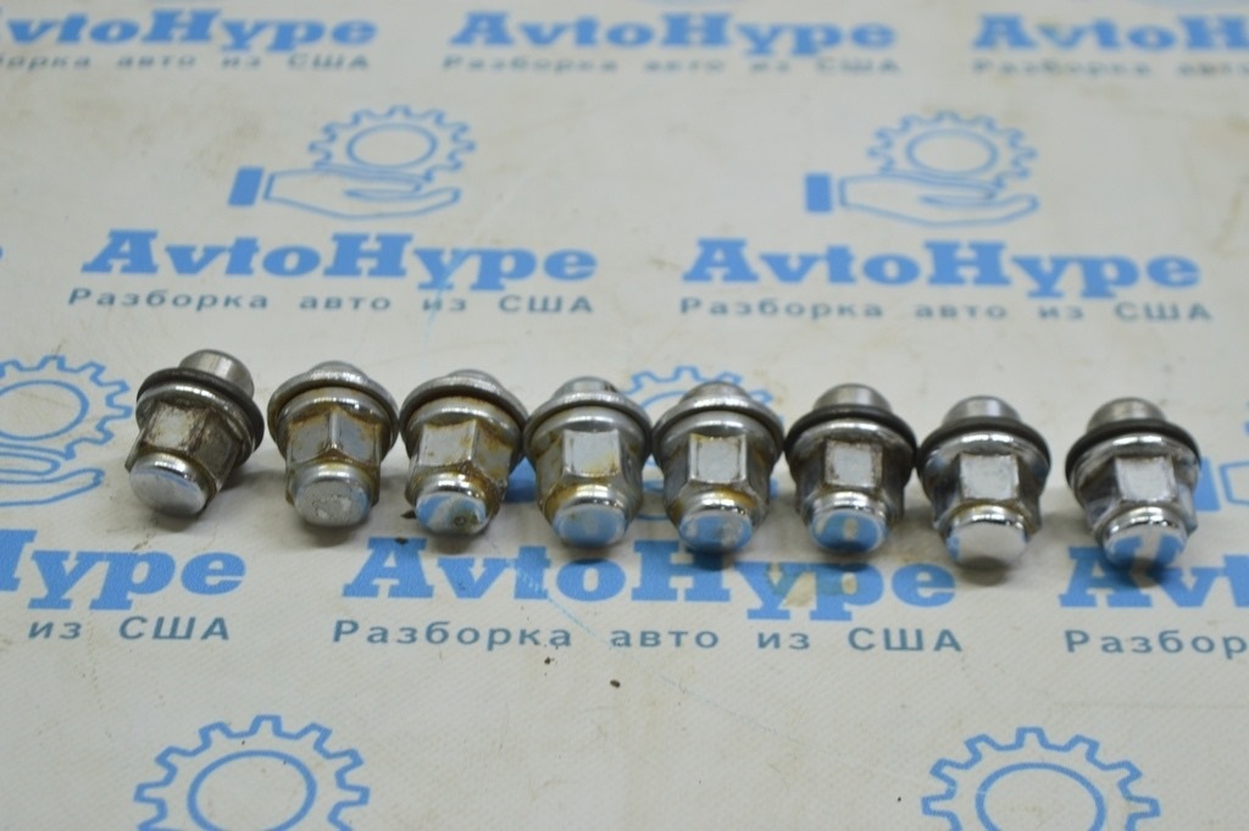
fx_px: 2600
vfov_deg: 18.2
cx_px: 624
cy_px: 416
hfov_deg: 27.0
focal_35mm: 75
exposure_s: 1/30
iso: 400
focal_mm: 50
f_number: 5.6
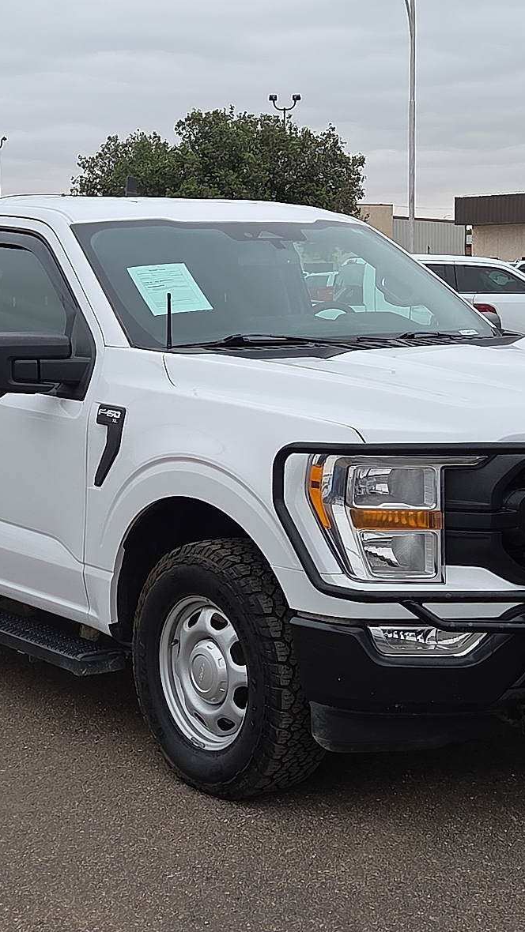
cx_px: 250
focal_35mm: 65
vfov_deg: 32.4
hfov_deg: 18.5
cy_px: 472
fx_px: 1608
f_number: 1.8
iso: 76
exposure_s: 1/1667
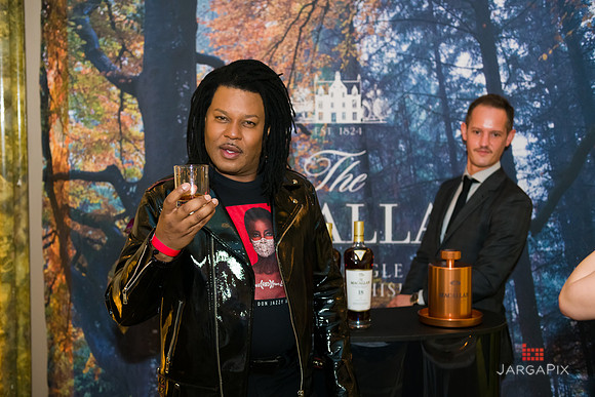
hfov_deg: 41.1
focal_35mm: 48
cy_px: 198
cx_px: 298
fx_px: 793
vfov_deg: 28.1
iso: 1600
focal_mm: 48
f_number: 3.2
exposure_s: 1/125
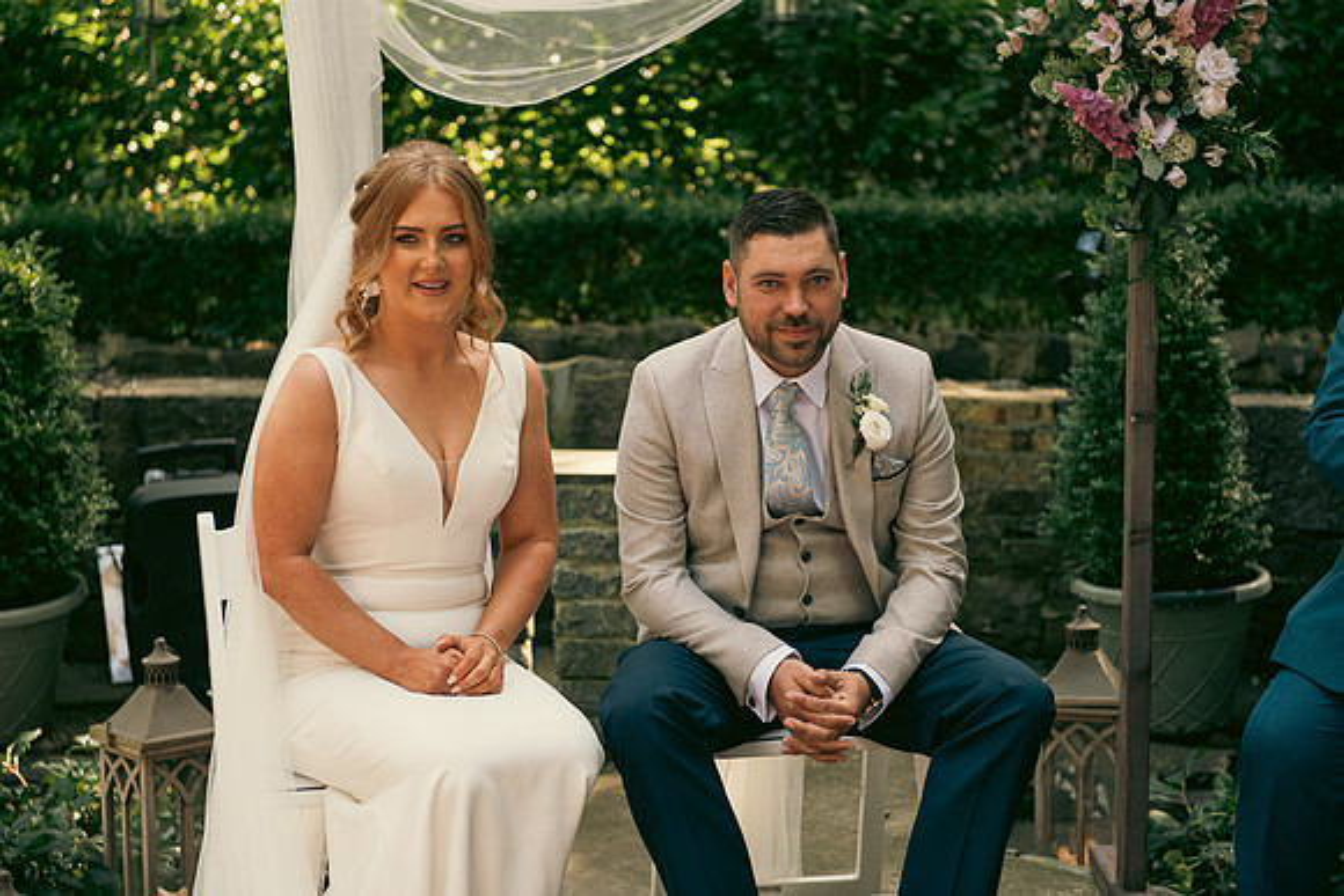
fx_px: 2614
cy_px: 448
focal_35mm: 70
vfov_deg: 19.5
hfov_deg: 28.8
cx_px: 672
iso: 250
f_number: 3.5
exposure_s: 1/160
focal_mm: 70
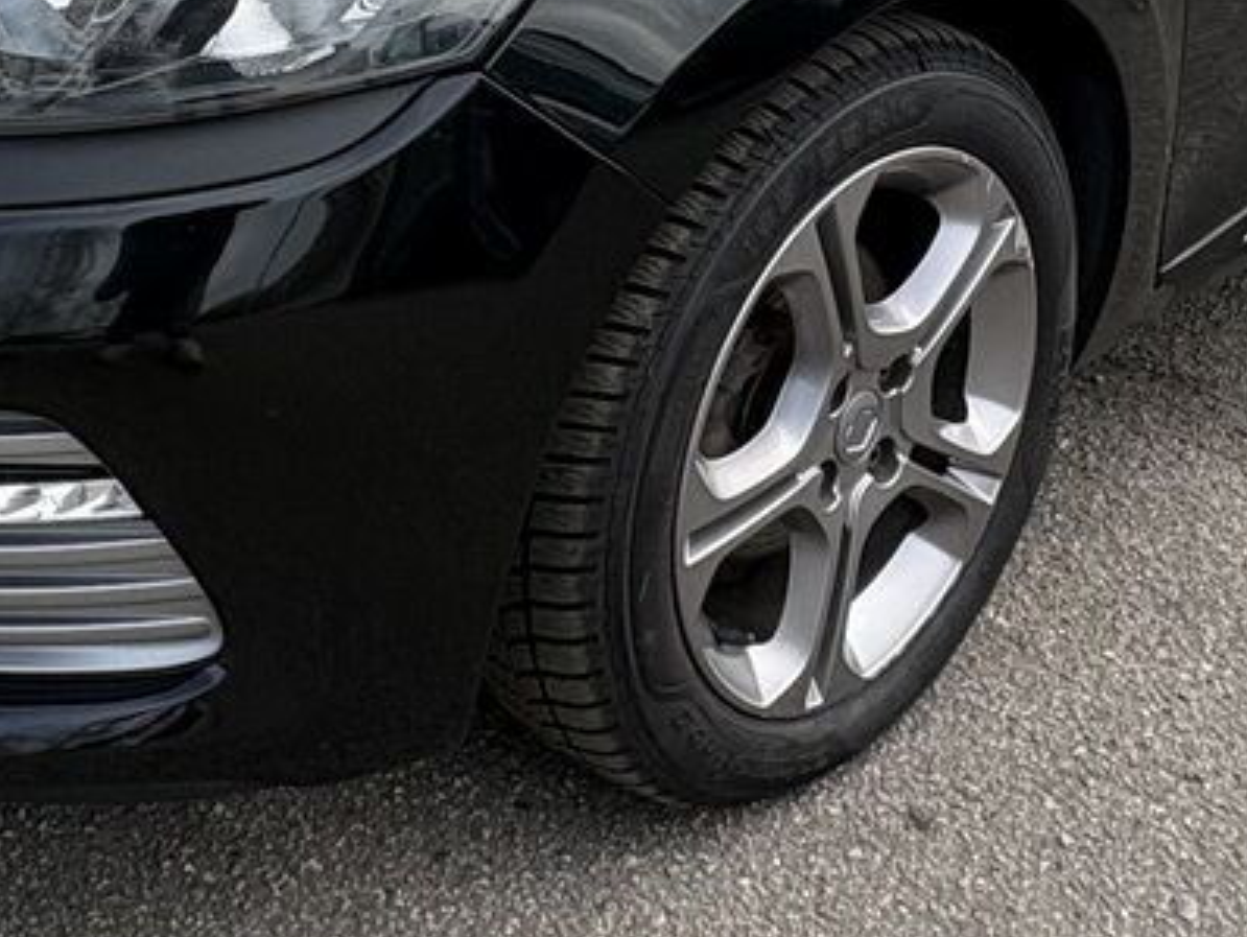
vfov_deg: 22.8
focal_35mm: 60
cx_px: 403
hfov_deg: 31.9
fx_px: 2163
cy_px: -125
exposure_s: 1/1323
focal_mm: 2.22
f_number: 2.2
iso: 64
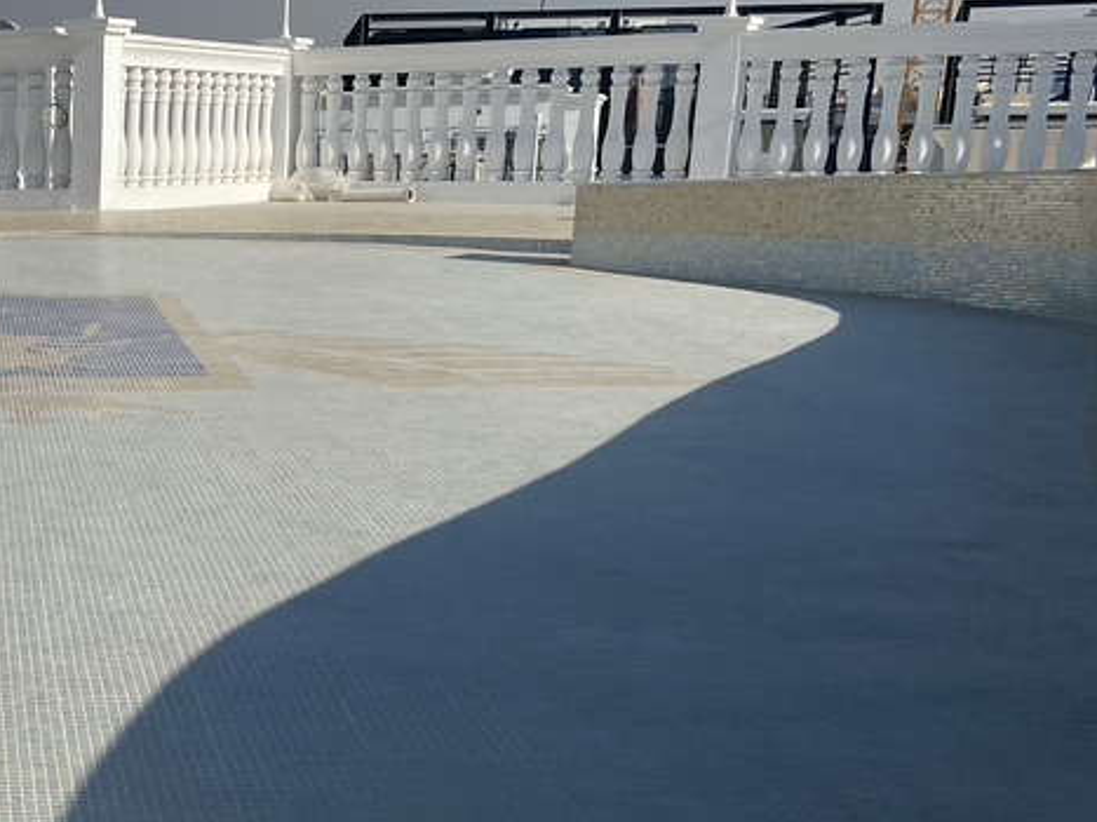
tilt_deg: -16.2
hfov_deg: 30.4
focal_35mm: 57
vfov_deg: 25.1
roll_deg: +0.6
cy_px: 693
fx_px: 1806
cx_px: -101
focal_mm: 4.25
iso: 32
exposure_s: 1/8197
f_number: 1.8
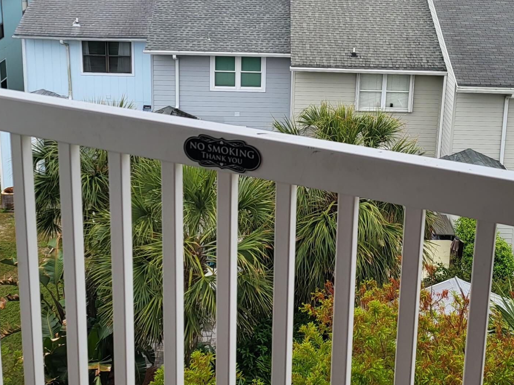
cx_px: 303
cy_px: 66
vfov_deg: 27.9
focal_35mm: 51
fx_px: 757
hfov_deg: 37.4
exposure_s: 1/1151
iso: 40
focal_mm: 5
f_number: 1.8
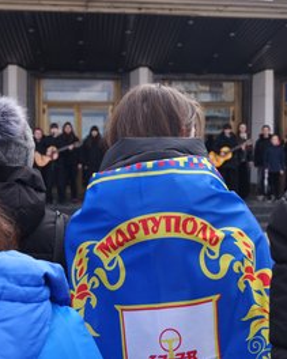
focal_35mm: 64
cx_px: 158
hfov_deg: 23.8
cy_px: 179
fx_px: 680
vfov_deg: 29.6
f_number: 5.6
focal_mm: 34
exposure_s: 1/250
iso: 200
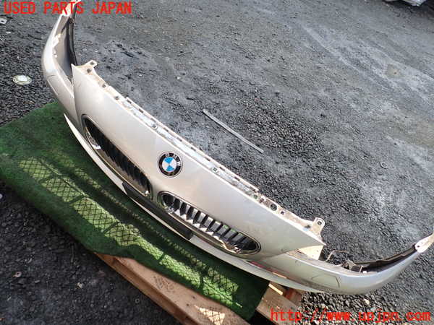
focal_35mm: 25
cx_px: 217
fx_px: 313
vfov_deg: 54.9
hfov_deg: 69.4
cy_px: 162
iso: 100
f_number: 2.8
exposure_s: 1/250
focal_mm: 4.5
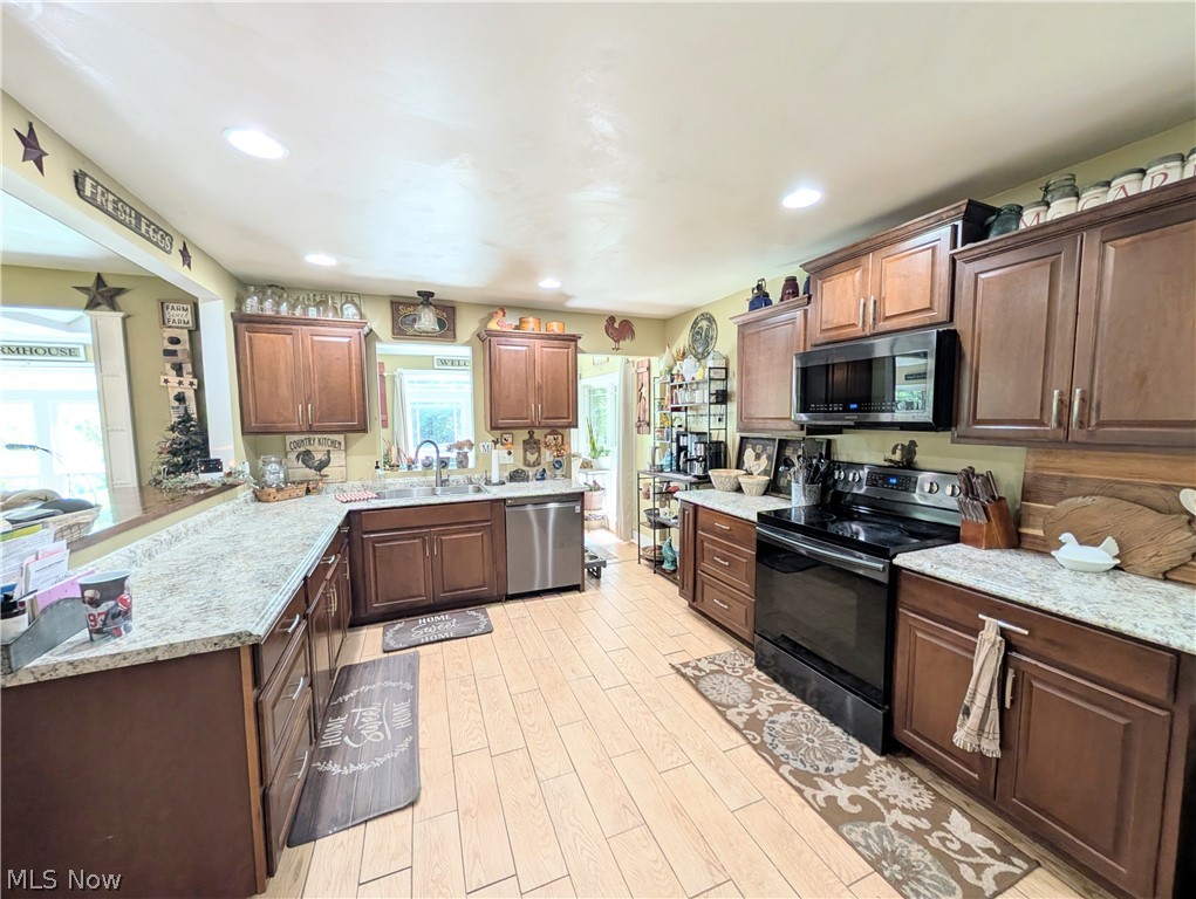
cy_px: 450
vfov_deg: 94.6
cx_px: 598
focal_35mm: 12
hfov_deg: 110.5
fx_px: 415
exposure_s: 1/60
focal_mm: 2.02
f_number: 1.7
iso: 101
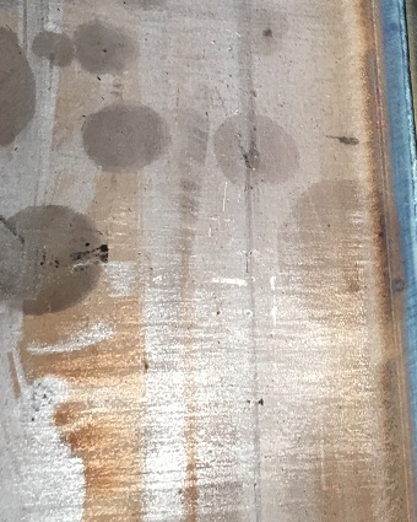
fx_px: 1095
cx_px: 451
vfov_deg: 26.7
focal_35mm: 71
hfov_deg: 20.6
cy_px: 225
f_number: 2.2
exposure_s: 1/17
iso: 40
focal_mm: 4.15
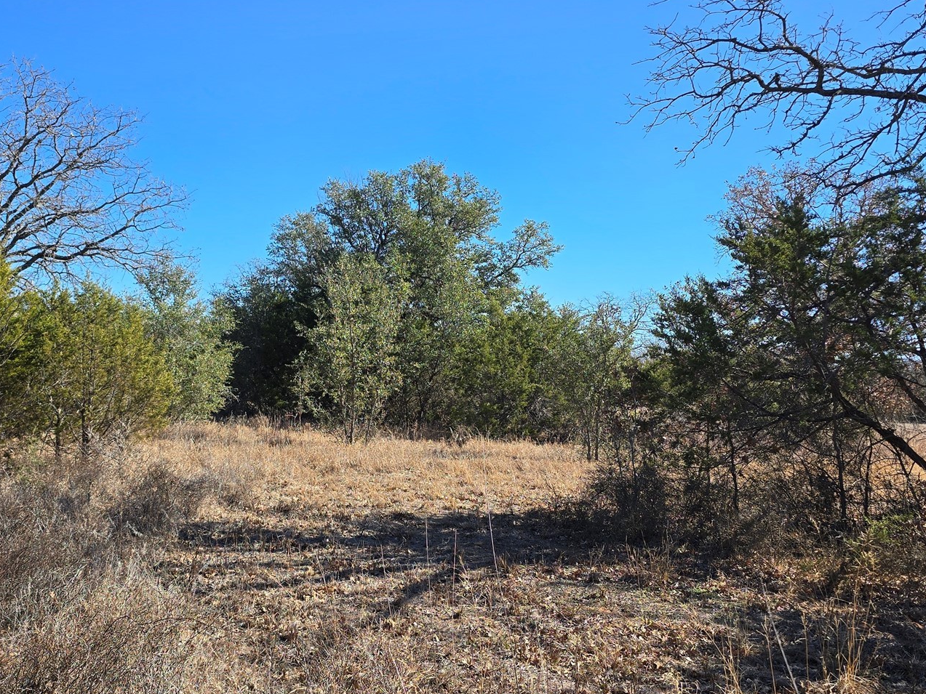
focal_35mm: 37
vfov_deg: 38.7
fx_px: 990
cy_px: 366
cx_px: 369
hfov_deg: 49.8
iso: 12
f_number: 1.7
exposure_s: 1/494
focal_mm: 6.3
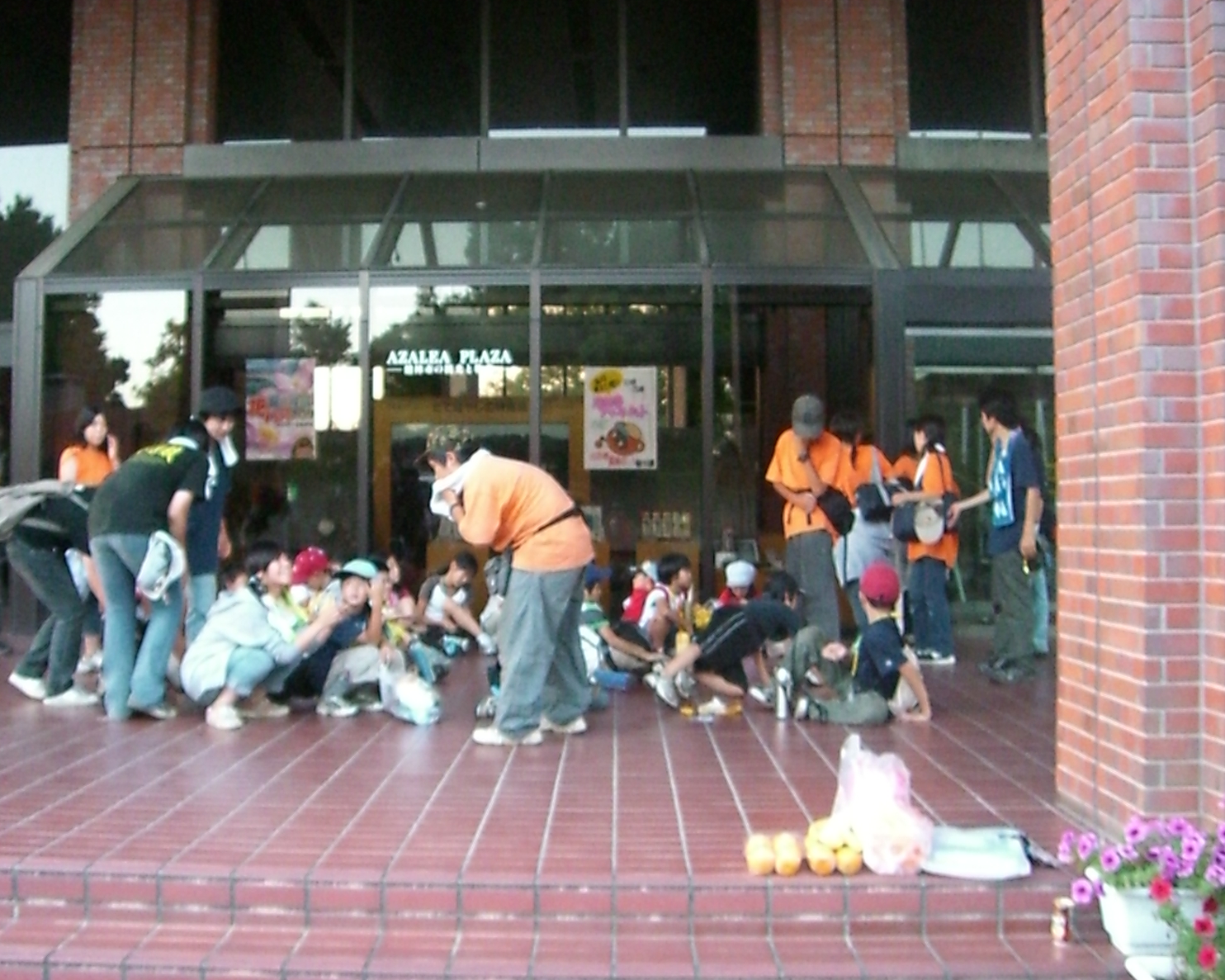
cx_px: 569
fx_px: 1450
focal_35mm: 40
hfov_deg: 45.8
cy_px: 490
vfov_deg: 37.3
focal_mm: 6.2
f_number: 2.7
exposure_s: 1/60
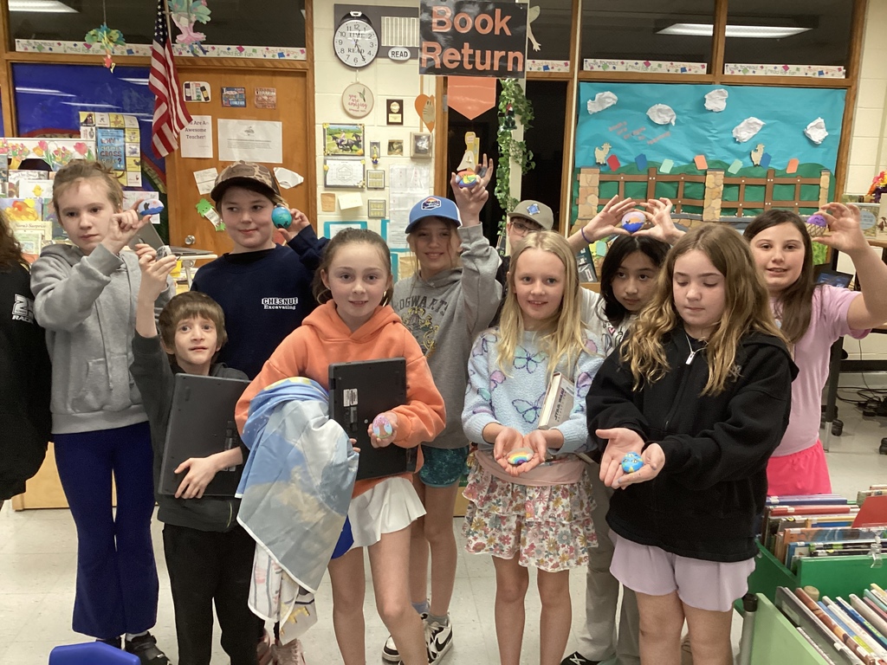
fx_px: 794
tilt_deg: -11.7
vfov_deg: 45.4
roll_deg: -0.1
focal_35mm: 31
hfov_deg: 58.4
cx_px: 444
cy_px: 332
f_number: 2.4
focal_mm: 3.3
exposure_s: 1/60
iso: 320
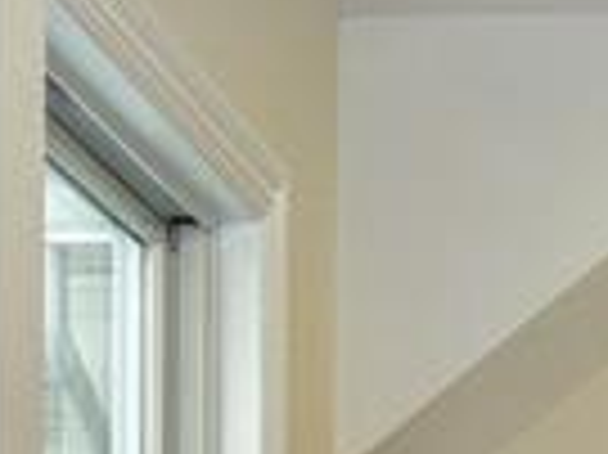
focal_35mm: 161
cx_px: 770
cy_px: 924
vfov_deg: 8.7
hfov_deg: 12.0
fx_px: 2825
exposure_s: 1/125
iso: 800
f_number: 5.6
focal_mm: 22
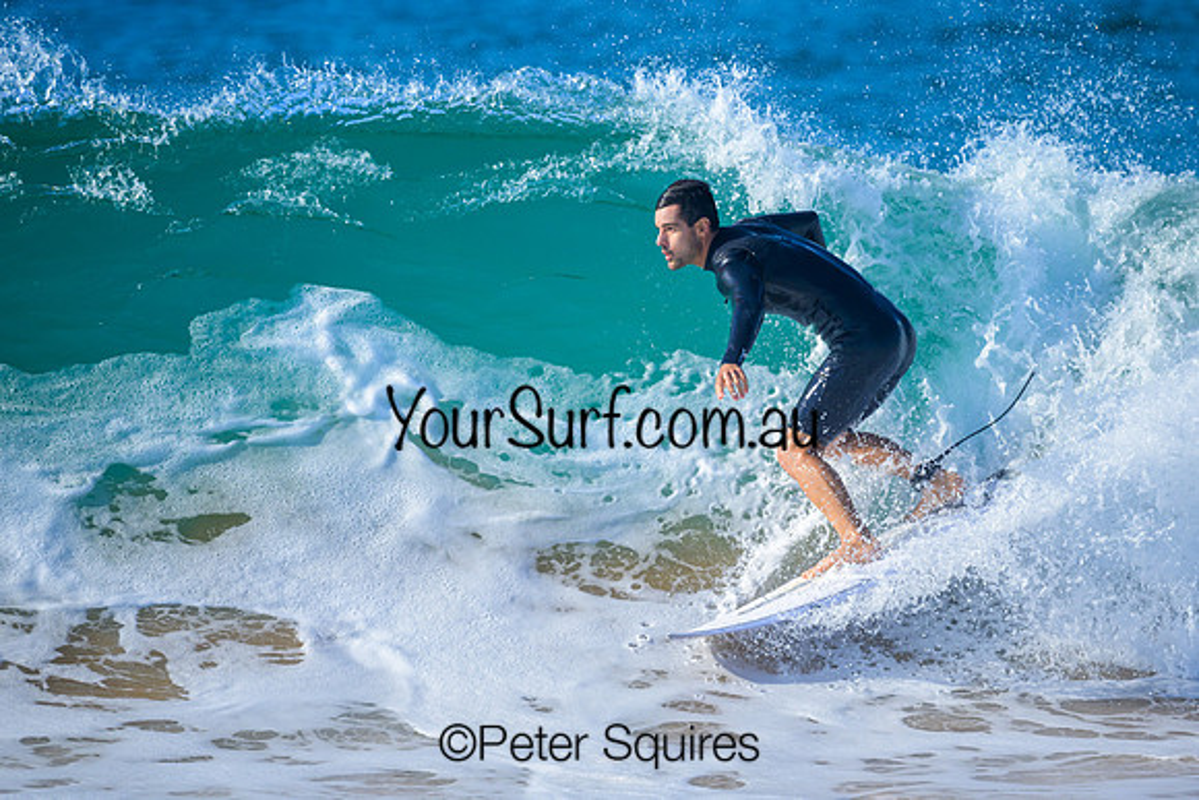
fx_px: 29359
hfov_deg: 2.3
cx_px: 660
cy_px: 378
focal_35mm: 881
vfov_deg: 1.6
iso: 400
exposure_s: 1/2500
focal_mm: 800
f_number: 6.3
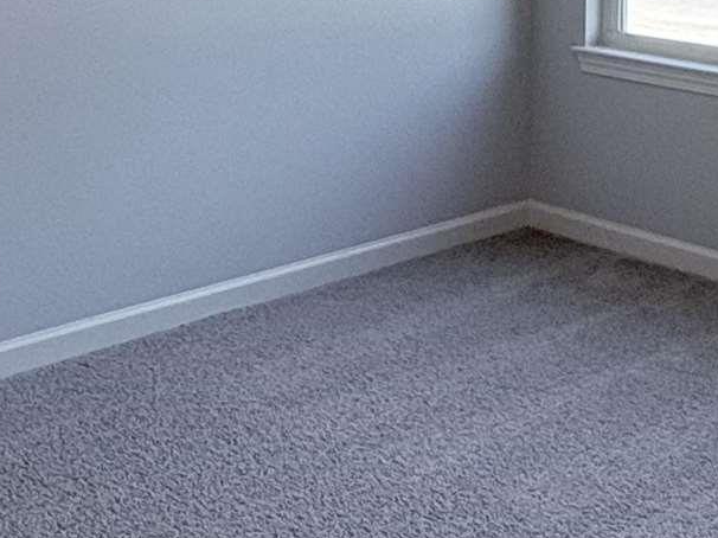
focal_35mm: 71
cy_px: -150
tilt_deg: -0.7
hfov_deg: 27.3
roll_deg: -0.4
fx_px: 1472
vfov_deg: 19.2
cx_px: 436
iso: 100
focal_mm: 2.22
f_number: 2.2
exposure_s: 1/135
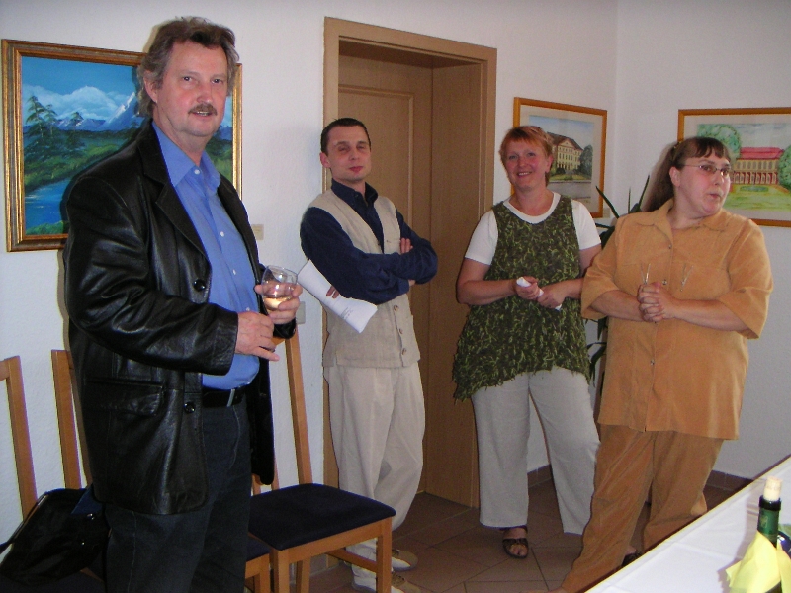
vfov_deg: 38.7
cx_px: 396
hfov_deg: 50.1
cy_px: 296
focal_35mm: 37
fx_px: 845
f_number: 2.8
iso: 200
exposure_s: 1/45
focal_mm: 4.8
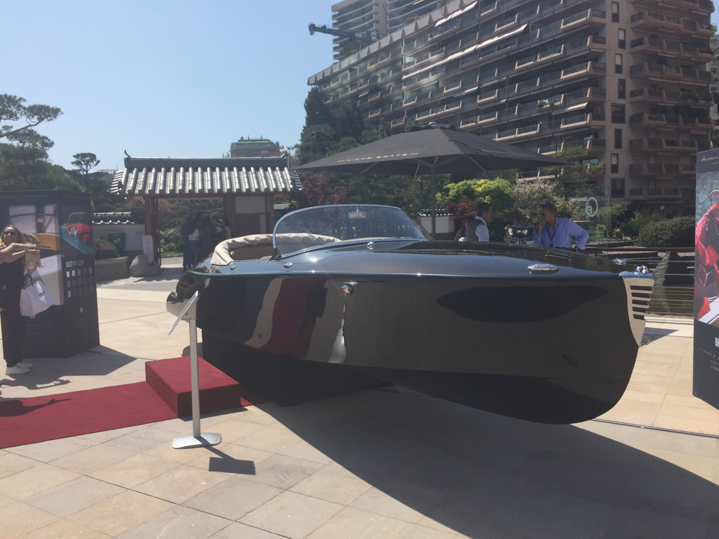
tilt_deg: -4.0
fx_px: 602
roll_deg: +0.8
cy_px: 270
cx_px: 360
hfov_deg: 61.7
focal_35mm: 29
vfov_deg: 48.2
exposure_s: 1/2825
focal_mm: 4.15
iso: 32
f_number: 2.2
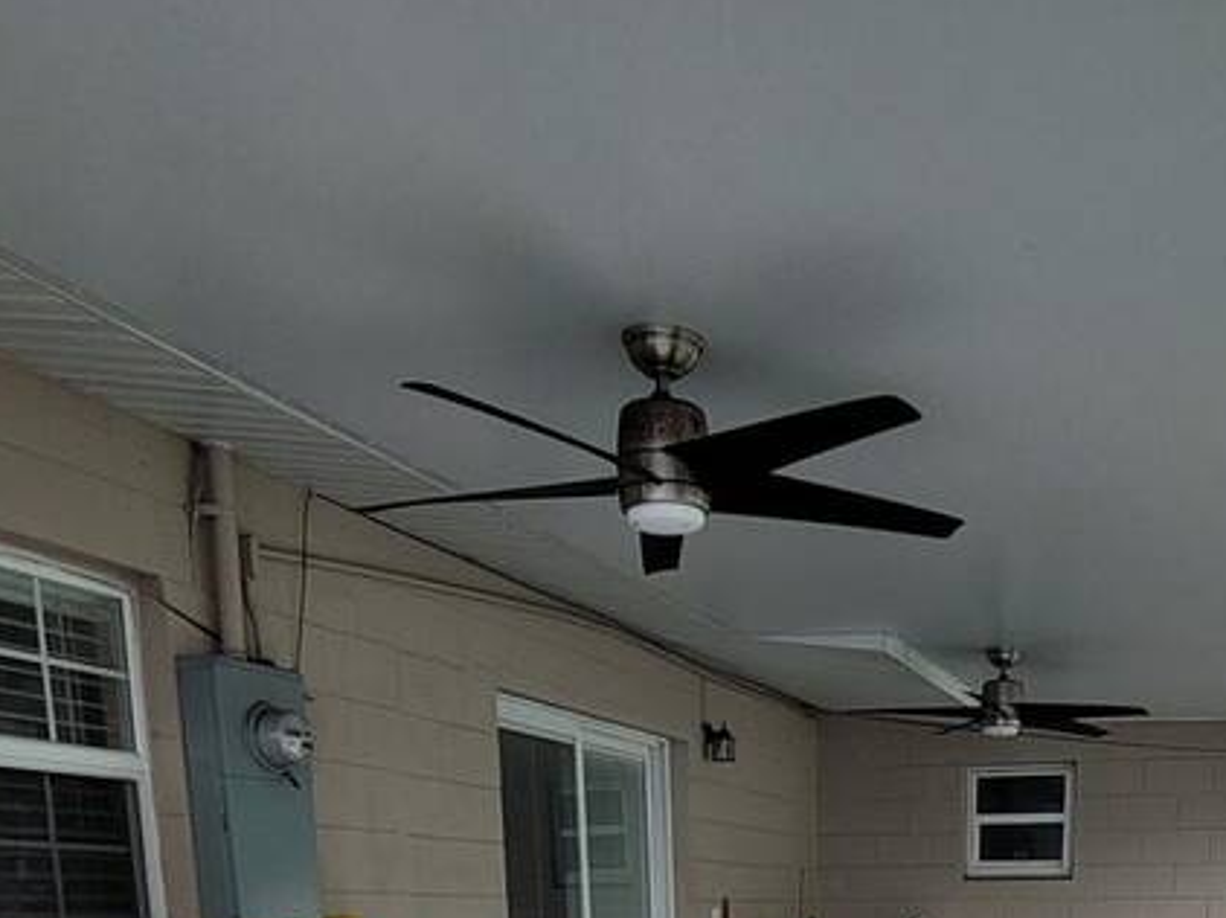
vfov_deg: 29.7
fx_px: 1310
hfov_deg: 49.2
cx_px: 828
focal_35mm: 37
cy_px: 1238
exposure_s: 1/562
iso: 64
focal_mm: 2.2
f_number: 2.2
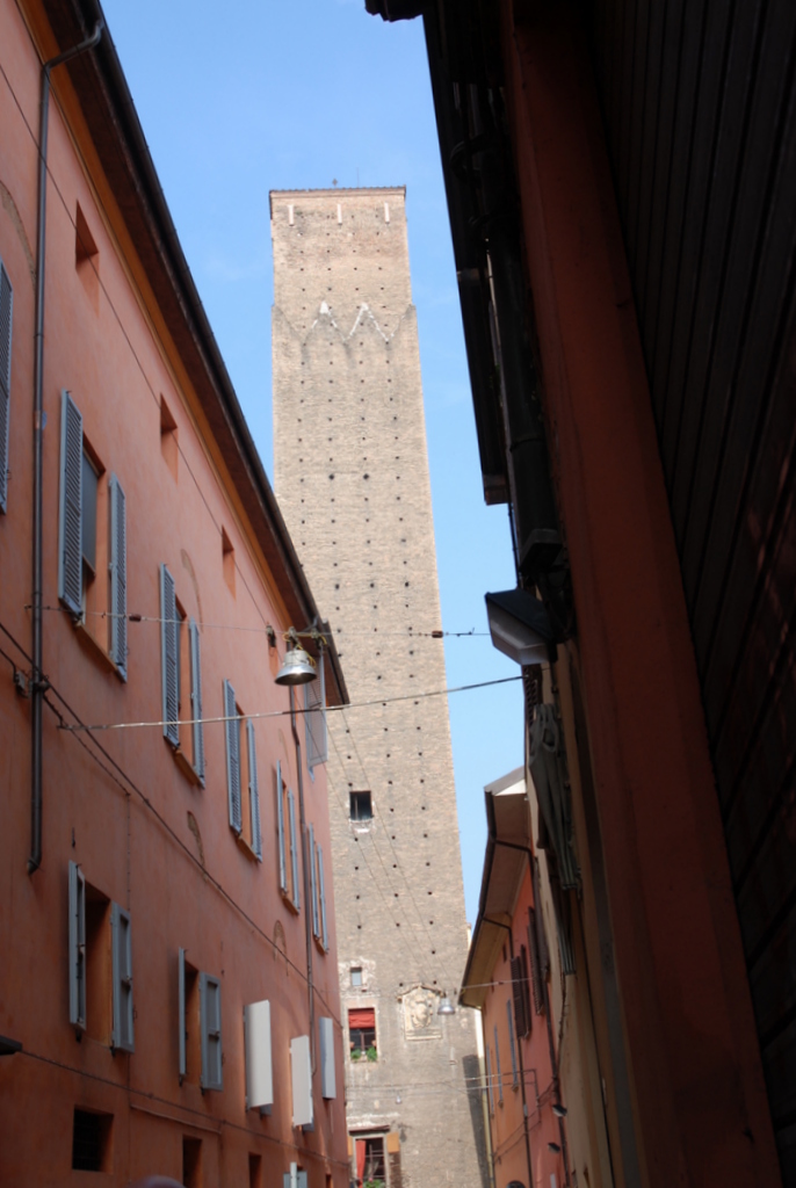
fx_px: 1239
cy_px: 594
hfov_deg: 35.6
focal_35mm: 38
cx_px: 398
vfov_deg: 51.2
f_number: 6.3
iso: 100
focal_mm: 25
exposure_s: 1/160
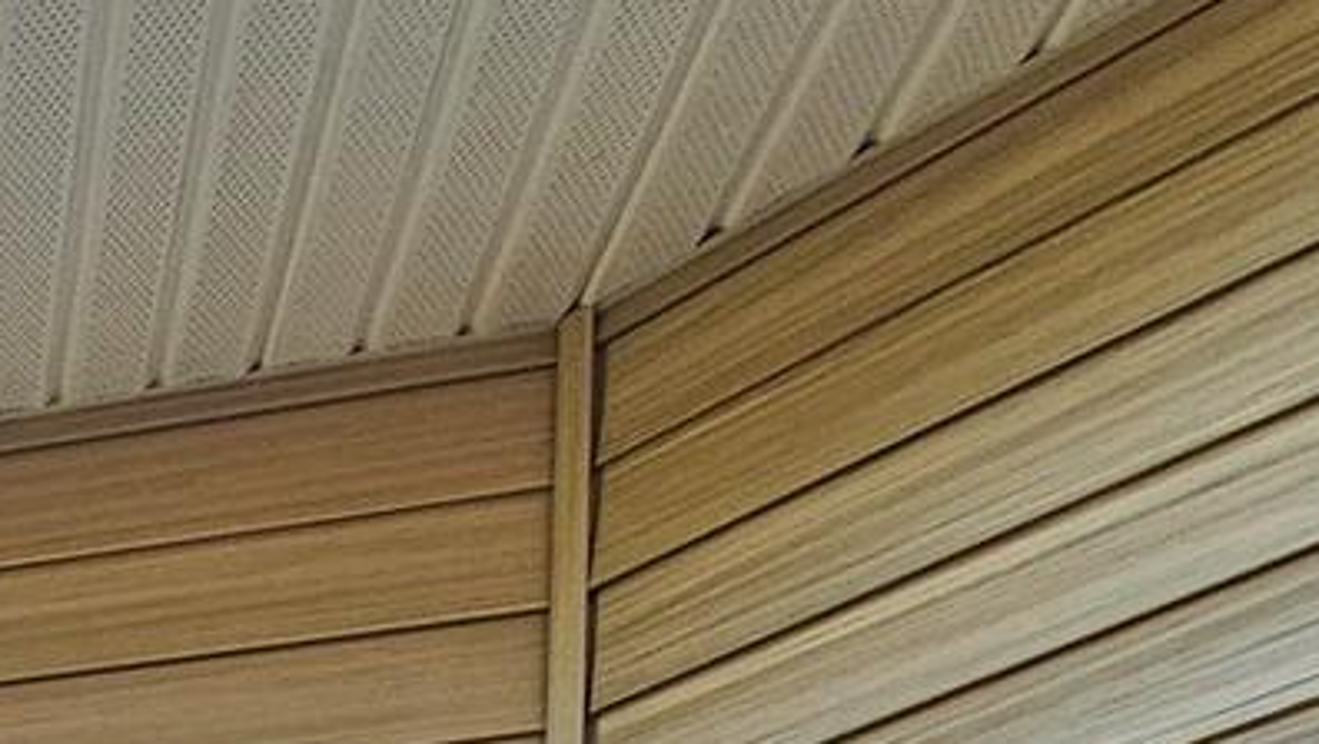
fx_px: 2555
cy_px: 2116
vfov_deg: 11.4
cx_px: -1146
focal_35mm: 73
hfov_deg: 19.8
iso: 64
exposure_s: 1/253
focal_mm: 2.2
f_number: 2.2
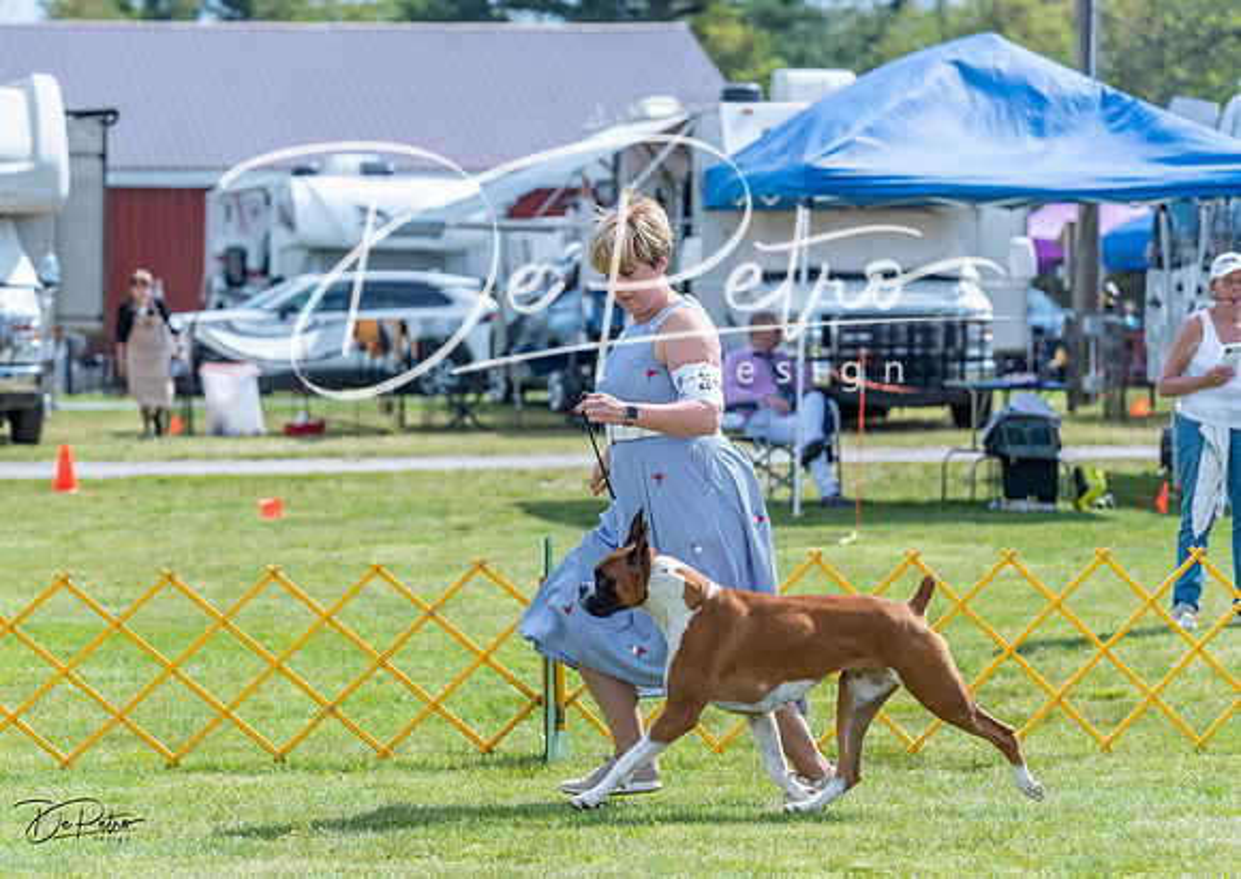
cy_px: 420
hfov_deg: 12.4
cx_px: 585
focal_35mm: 162
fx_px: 5699
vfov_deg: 8.8
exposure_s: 1/1600
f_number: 5
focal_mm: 137
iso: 400
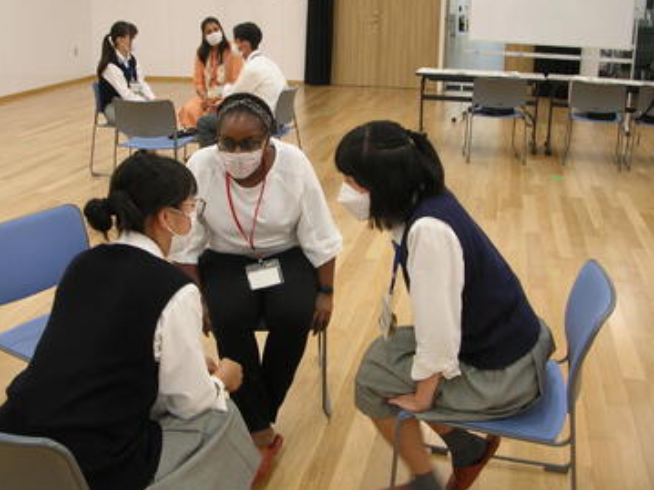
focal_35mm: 39
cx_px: 299
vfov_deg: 36.8
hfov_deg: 47.8
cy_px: 220
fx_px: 737
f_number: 2.8
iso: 50
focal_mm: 5.8
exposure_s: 1/16.6
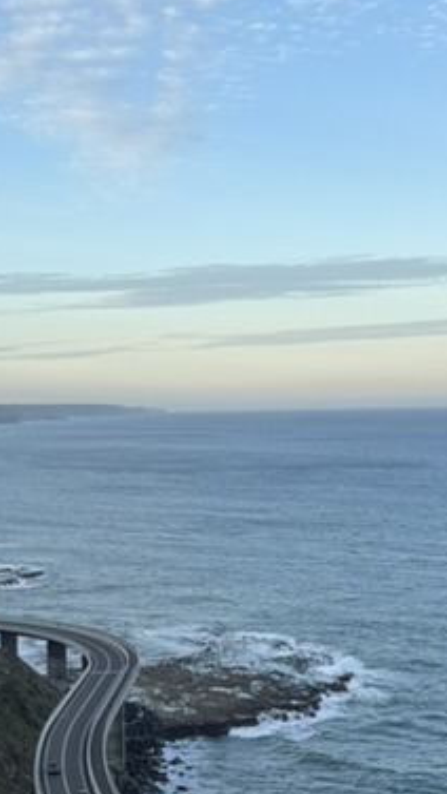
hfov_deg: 17.0
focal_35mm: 71
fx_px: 1496
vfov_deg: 29.7
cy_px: 404
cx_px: 192
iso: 80
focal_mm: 6.76
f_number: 1.78
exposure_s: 1/1172
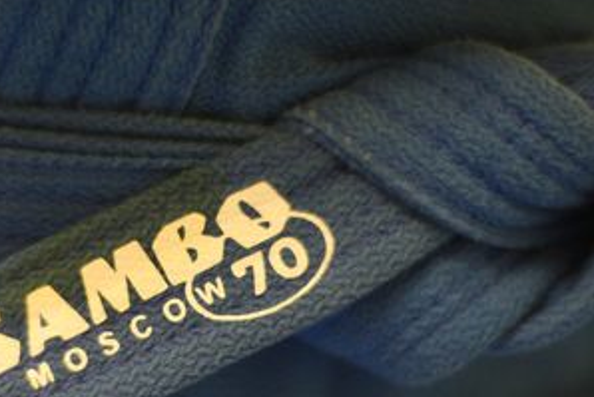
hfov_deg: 17.4
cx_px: 175
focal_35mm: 117
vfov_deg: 11.7
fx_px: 1931
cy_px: 287
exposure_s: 1/200
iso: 400
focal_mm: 50
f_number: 1.4
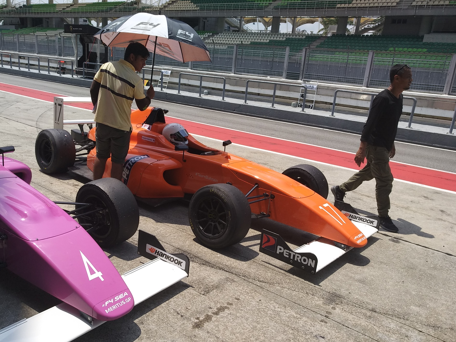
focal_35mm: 25
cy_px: 186
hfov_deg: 69.2
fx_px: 329
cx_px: 204
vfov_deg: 54.8
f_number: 2.2
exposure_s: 1/1411
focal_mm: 3.81
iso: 100
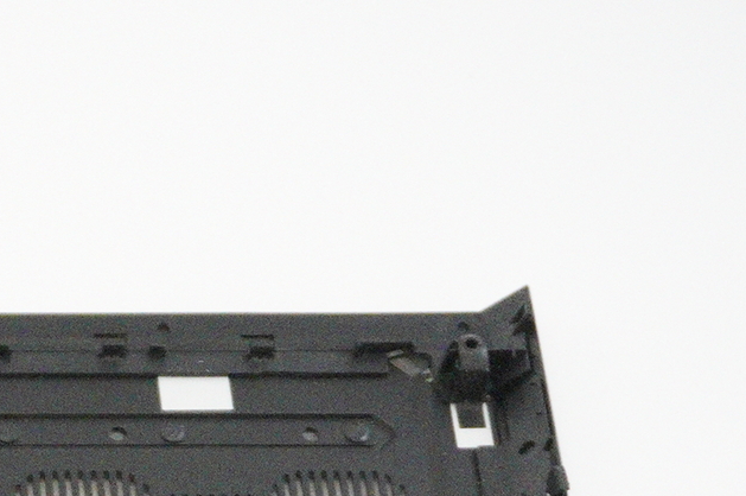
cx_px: -499
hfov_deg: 12.0
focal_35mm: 161
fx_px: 3332
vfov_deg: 8.1
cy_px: 984
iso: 8000
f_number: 5.6
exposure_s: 1/320
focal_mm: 27
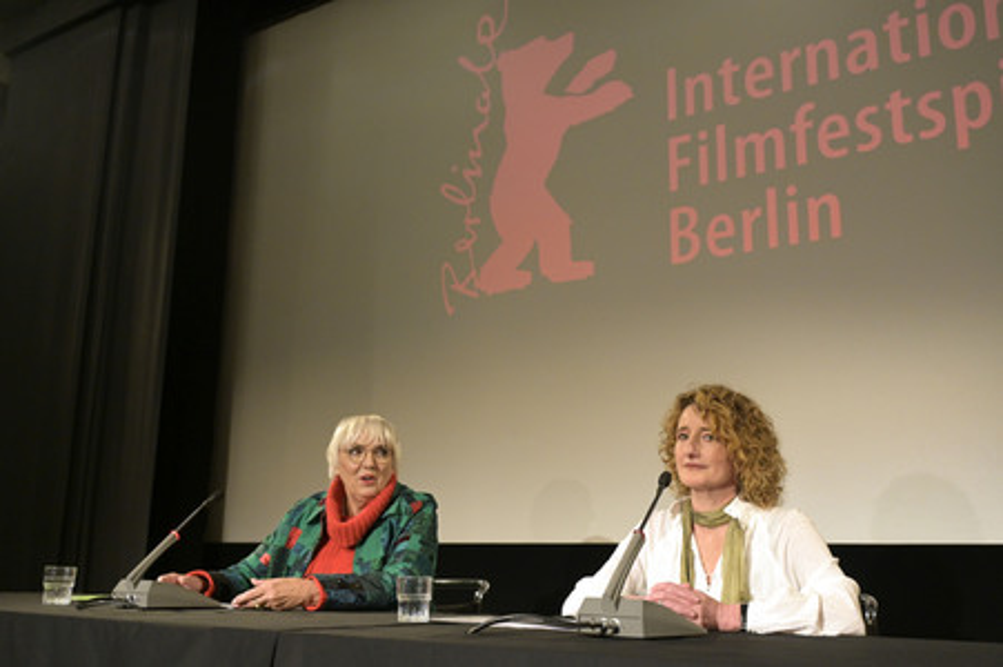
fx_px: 947
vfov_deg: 38.8
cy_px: 334
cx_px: 502
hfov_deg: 55.8
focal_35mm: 34
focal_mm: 34
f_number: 4
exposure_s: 1/250
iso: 5000
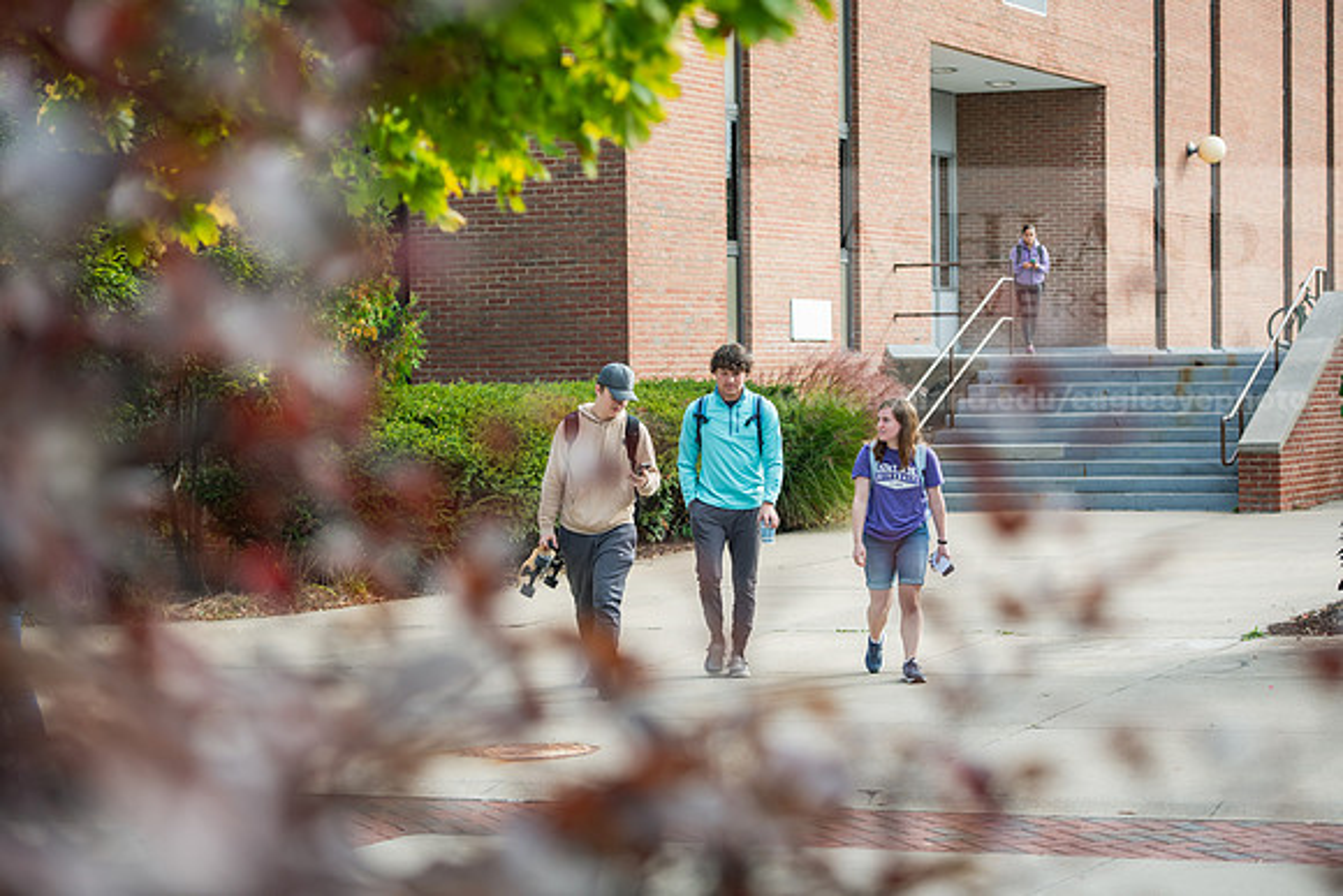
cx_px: 672
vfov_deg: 15.9
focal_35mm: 86
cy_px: 448
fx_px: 3209
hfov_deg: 23.6
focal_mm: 86
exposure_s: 1/320
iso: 100
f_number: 3.2
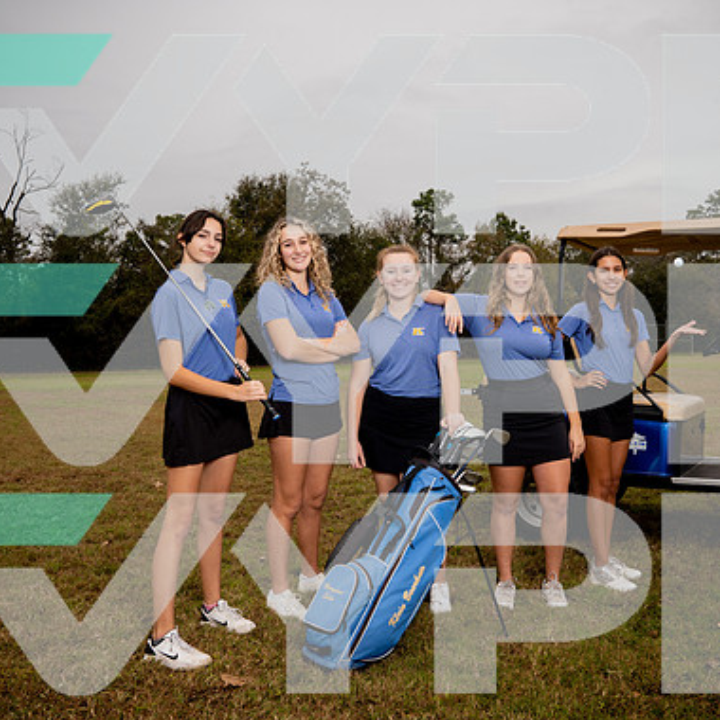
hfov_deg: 47.1
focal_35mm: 35
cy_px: 365
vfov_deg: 47.2
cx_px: 404
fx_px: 824
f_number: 11
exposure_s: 1/160
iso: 400
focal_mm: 27
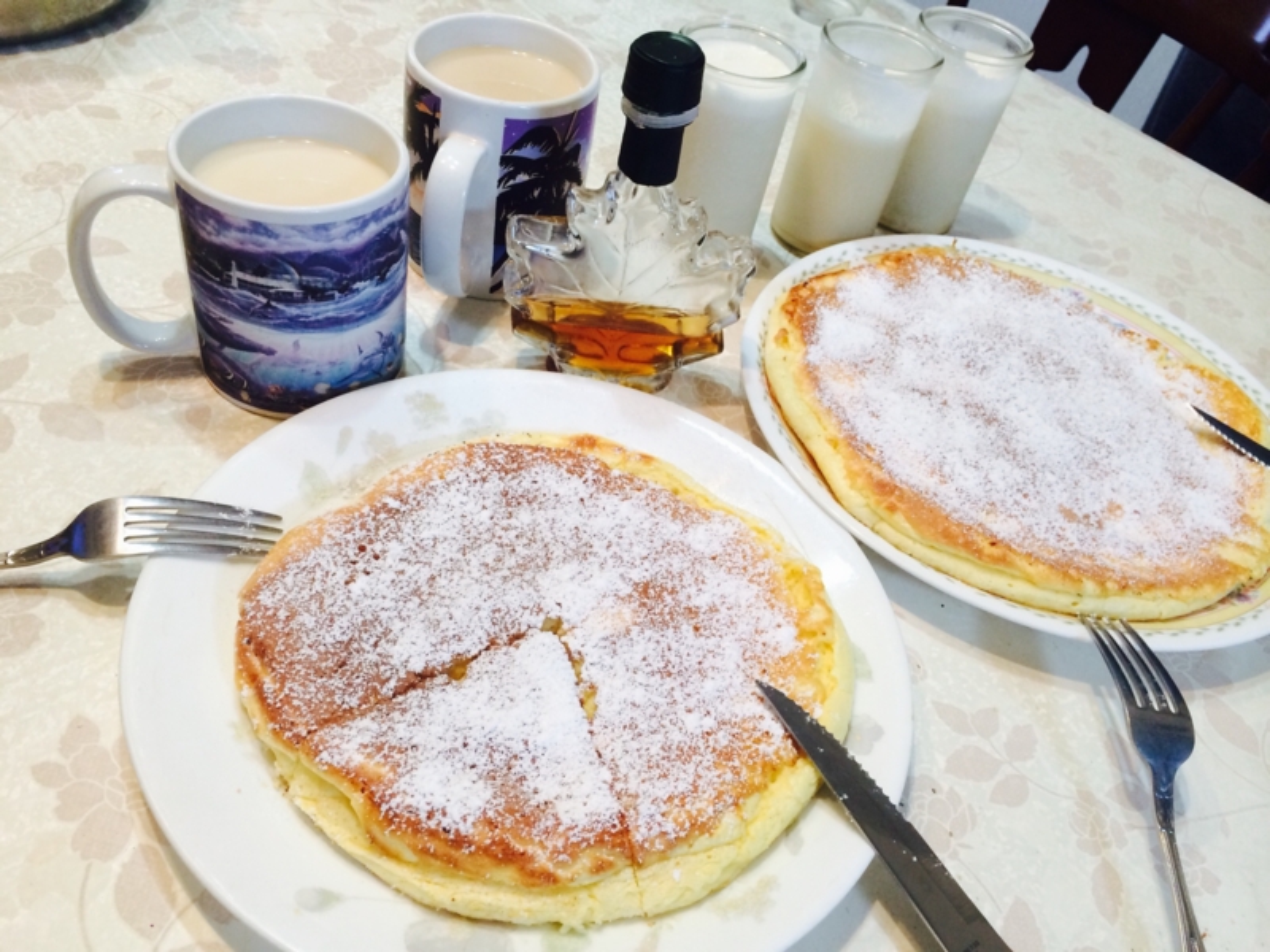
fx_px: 1101
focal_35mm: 30
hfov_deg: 60.0
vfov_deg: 46.8
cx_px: 635
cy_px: 476
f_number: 2.2
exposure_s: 1/33
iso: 125
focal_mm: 4.12
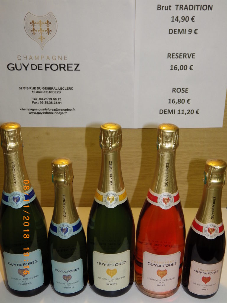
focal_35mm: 41
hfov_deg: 35.1
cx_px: 114
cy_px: 152
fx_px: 358
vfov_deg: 45.8
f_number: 3.6
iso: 200
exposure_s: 1/50
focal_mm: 7.4
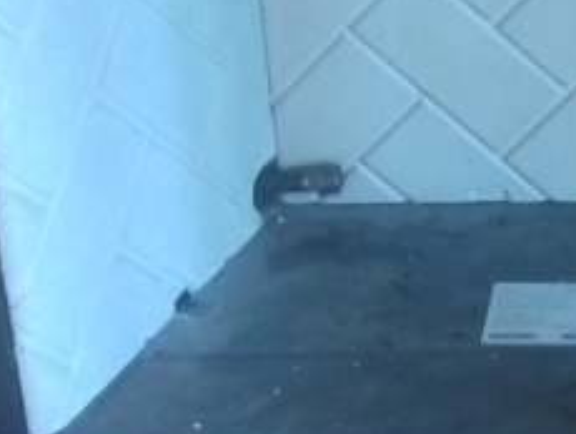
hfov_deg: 23.2
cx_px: 599
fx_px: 1333
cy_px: 8
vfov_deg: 18.0
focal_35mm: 80
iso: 253
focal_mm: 3.54
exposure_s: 1/30
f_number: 2
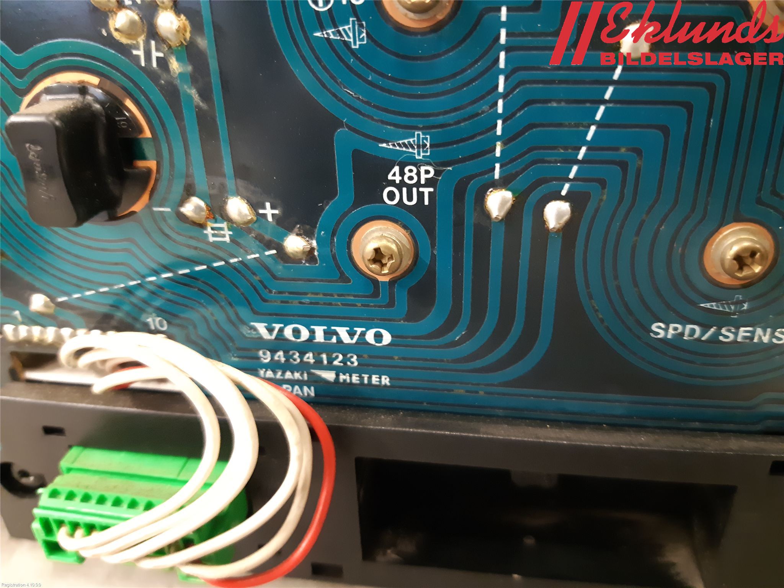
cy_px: 294
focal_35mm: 26
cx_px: 392
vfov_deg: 53.1
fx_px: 589
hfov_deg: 67.3
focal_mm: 3.93
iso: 640
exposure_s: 1/25
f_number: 1.7
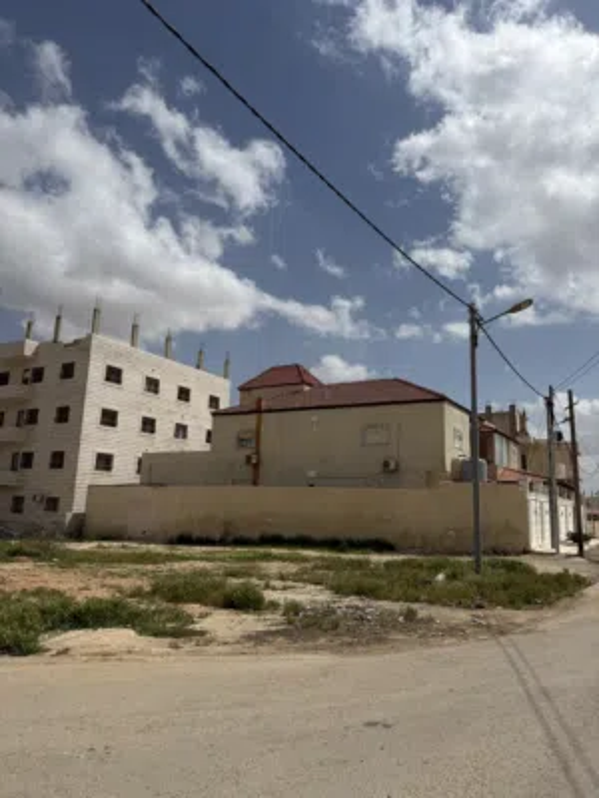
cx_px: 300
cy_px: 399
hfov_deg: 56.8
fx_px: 554
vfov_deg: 71.6
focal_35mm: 24
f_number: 1.78
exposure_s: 1/14286
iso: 80
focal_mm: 6.76
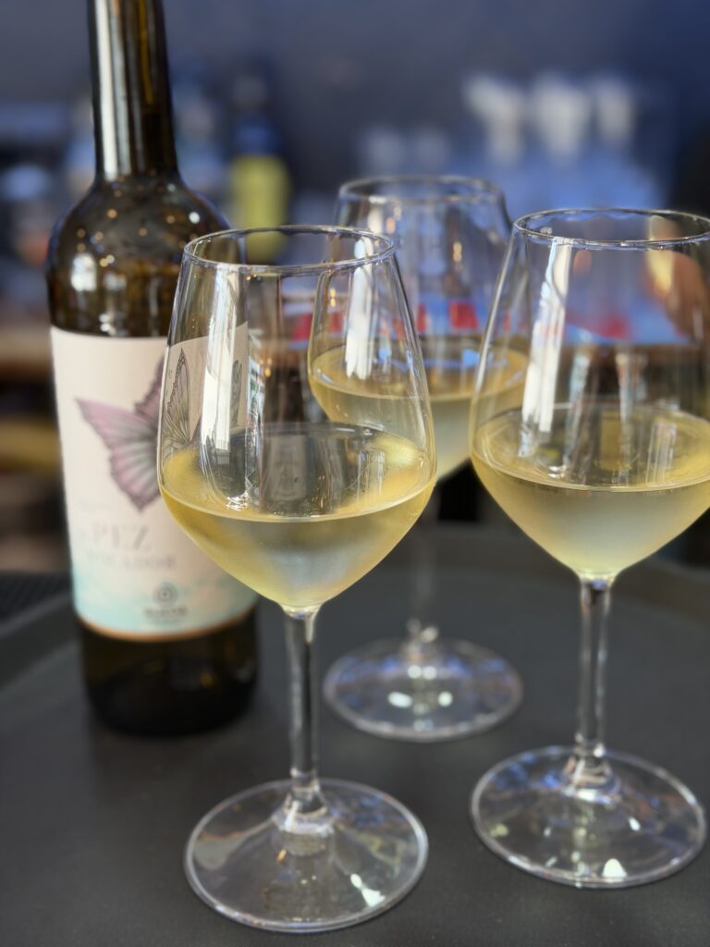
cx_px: 355
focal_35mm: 48
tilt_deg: -21.6
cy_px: 474
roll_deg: +0.1
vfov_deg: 39.7
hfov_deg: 30.3
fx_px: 1313
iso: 100
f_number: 1.78
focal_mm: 6.76
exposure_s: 1/49
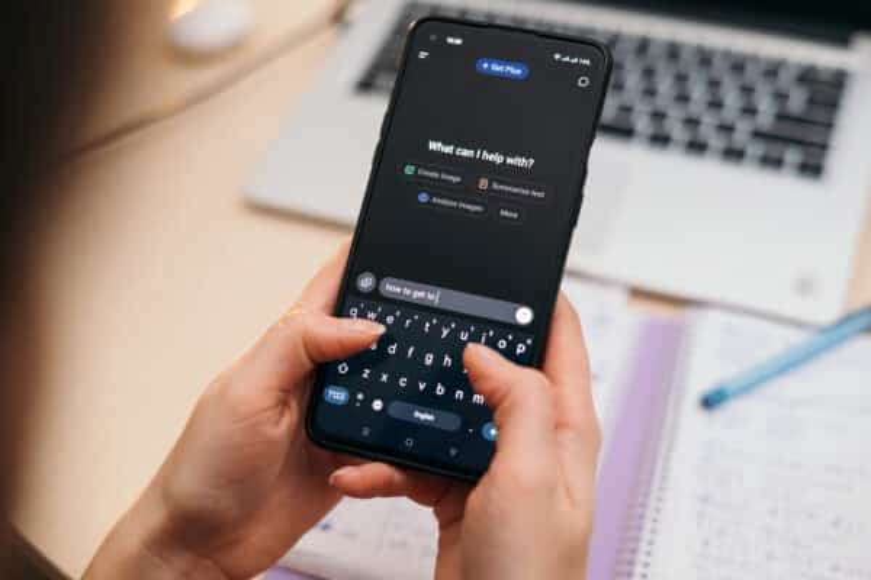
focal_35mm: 50
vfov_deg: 27.0
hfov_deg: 39.6
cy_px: 290
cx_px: 436
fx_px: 1210
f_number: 2.8
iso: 320
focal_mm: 50
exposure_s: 1/125
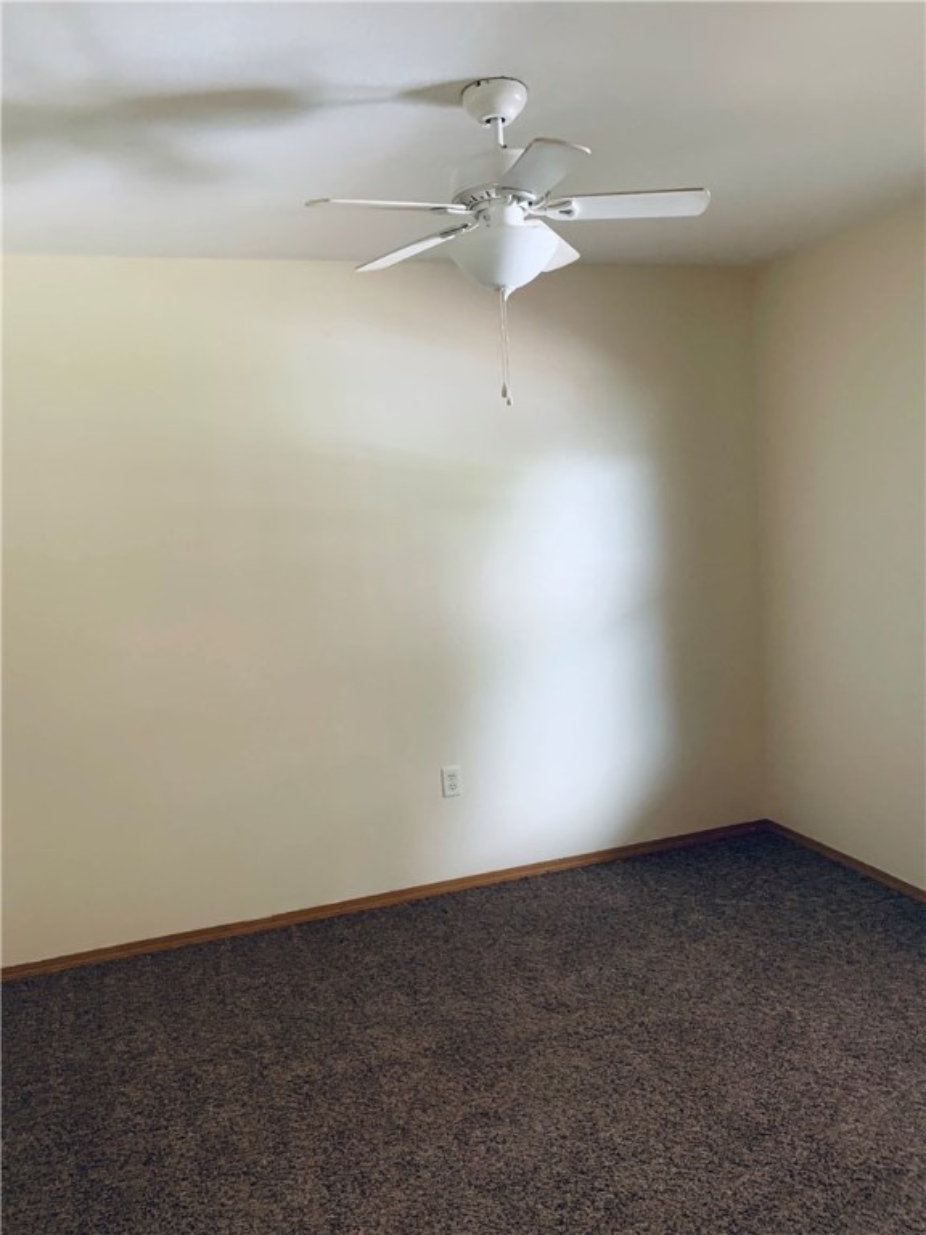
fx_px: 927
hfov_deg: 53.1
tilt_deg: -5.1
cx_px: 463
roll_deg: +3.7
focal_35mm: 26
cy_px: 618
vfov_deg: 67.3
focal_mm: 4.25
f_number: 1.8
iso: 400
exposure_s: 1/42
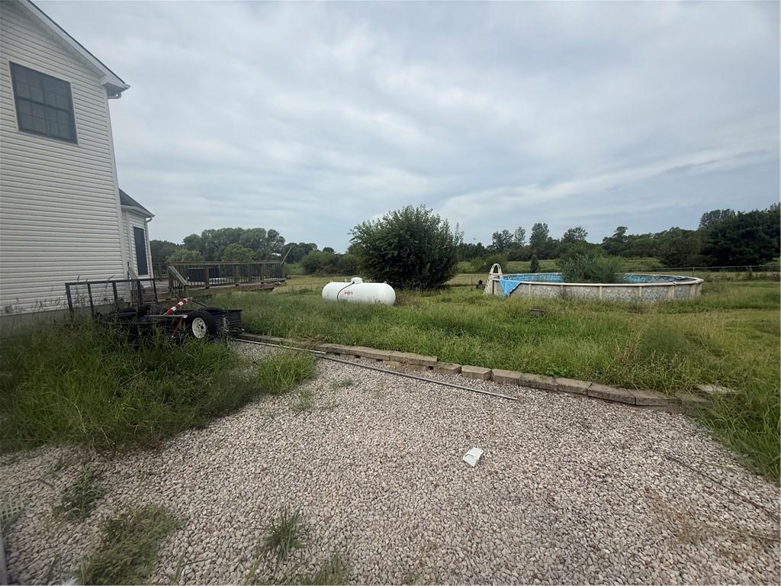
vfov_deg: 85.7
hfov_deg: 102.1
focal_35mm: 14
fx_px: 316
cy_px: 293
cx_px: 390
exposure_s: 1/1534
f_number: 2.2
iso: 50
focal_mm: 2.22
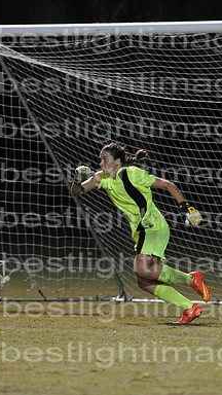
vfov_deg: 4.5
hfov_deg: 2.6
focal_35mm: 475
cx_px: 136
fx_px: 4971
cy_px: 198
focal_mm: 300
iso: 5000
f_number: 4
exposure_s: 1/400
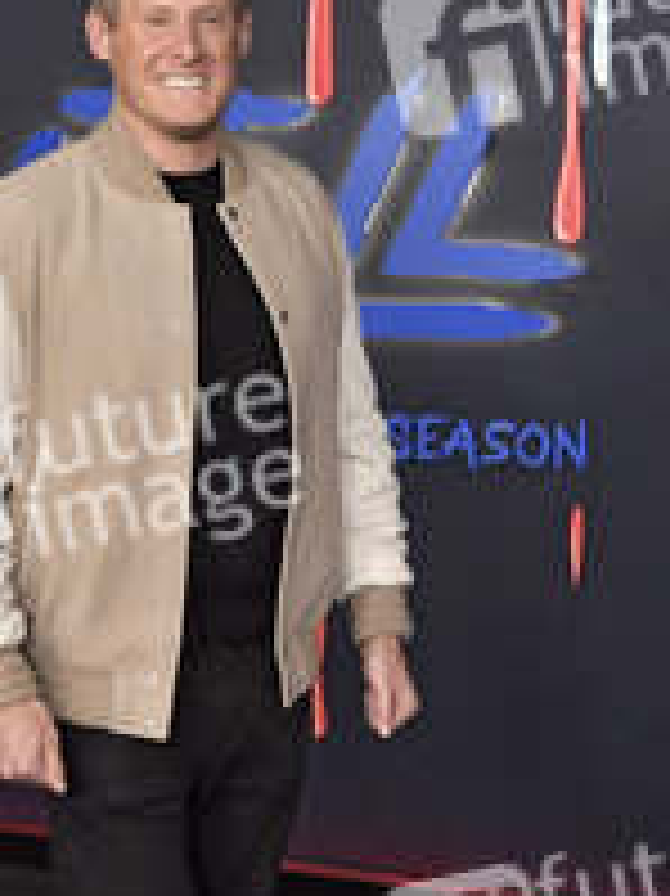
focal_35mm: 87
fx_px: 2248
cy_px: 707
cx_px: 205
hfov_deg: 16.9
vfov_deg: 22.2
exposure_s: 1/250
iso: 2000
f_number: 6.3
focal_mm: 45
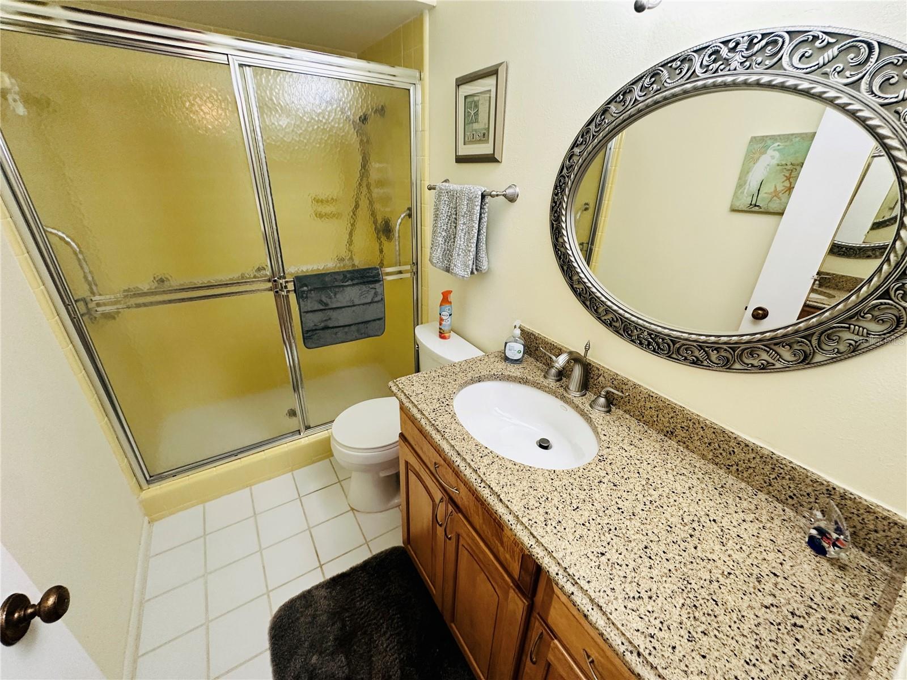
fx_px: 367
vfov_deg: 85.7
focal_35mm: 14
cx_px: 454
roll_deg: -1.7
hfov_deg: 102.1
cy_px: 340
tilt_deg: -25.0
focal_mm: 2.22
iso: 200
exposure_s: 1/60
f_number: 2.2
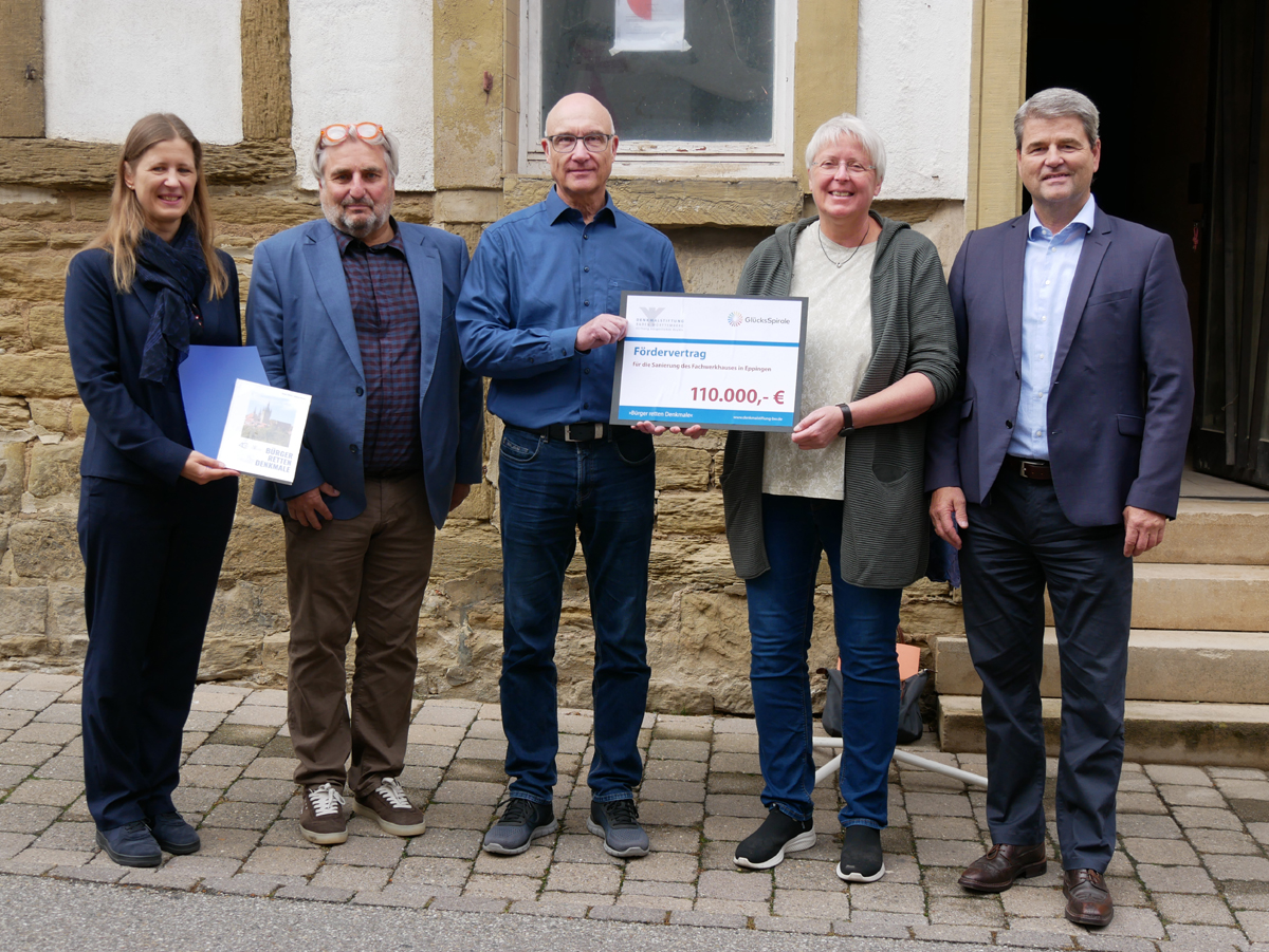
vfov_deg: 24.4
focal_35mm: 60
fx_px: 2200
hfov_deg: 32.2
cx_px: 634
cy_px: 476
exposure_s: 1/125
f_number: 5
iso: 200
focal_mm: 30
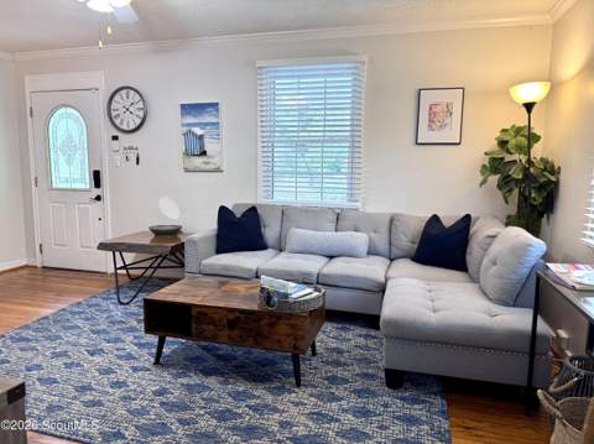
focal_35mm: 24
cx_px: 297
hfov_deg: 71.7
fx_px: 411
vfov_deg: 56.7
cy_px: 222
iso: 200
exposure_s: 1/60
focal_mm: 6.76
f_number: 1.78
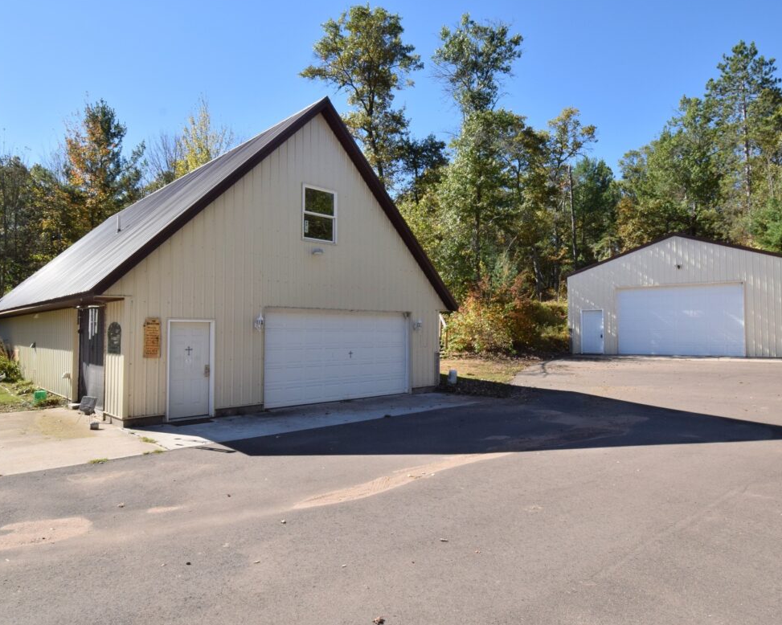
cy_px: 309
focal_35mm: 23
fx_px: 522
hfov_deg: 73.6
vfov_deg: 61.8
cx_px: 396
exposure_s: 1/200
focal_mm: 13
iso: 320
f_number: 16
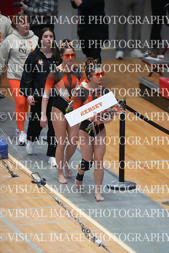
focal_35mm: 309
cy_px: 129
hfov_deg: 4.5
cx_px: 85
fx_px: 2173
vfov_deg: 6.7
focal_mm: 300
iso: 20000
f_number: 3.5
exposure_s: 1/1600
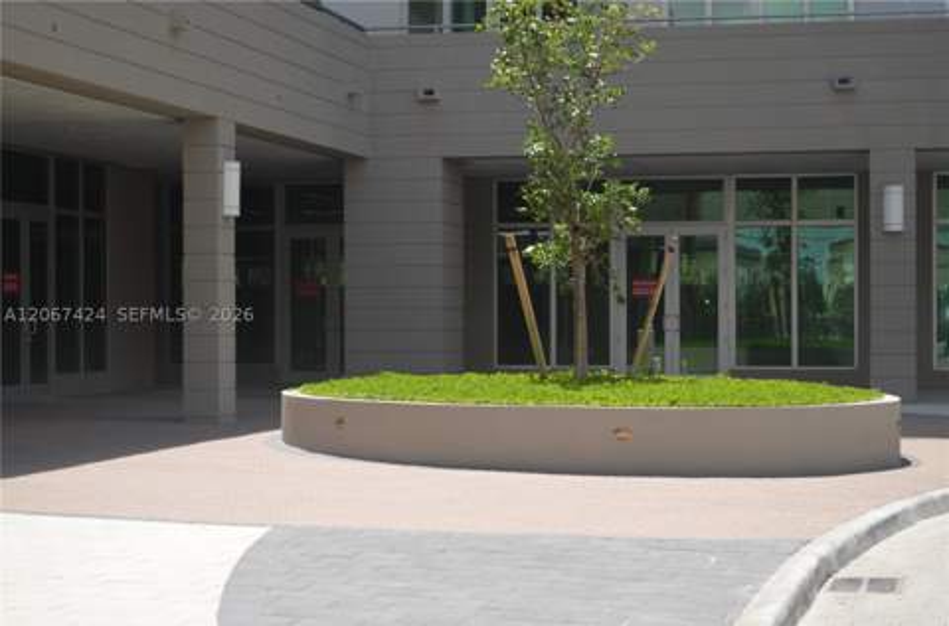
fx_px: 2050
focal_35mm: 78
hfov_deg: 26.1
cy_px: 313
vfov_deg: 17.4
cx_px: 474
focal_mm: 52
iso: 140
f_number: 5.6
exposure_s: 1/200
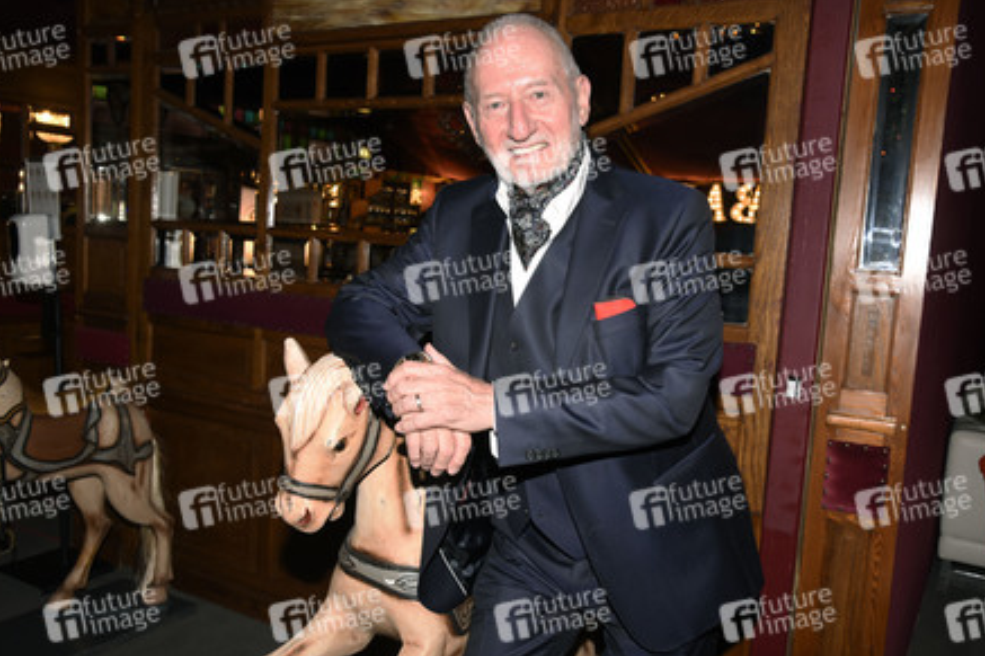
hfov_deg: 58.7
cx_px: 492
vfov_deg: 41.1
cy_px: 334
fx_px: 875
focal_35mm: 32
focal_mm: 31
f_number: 6.3
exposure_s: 1/60
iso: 1600
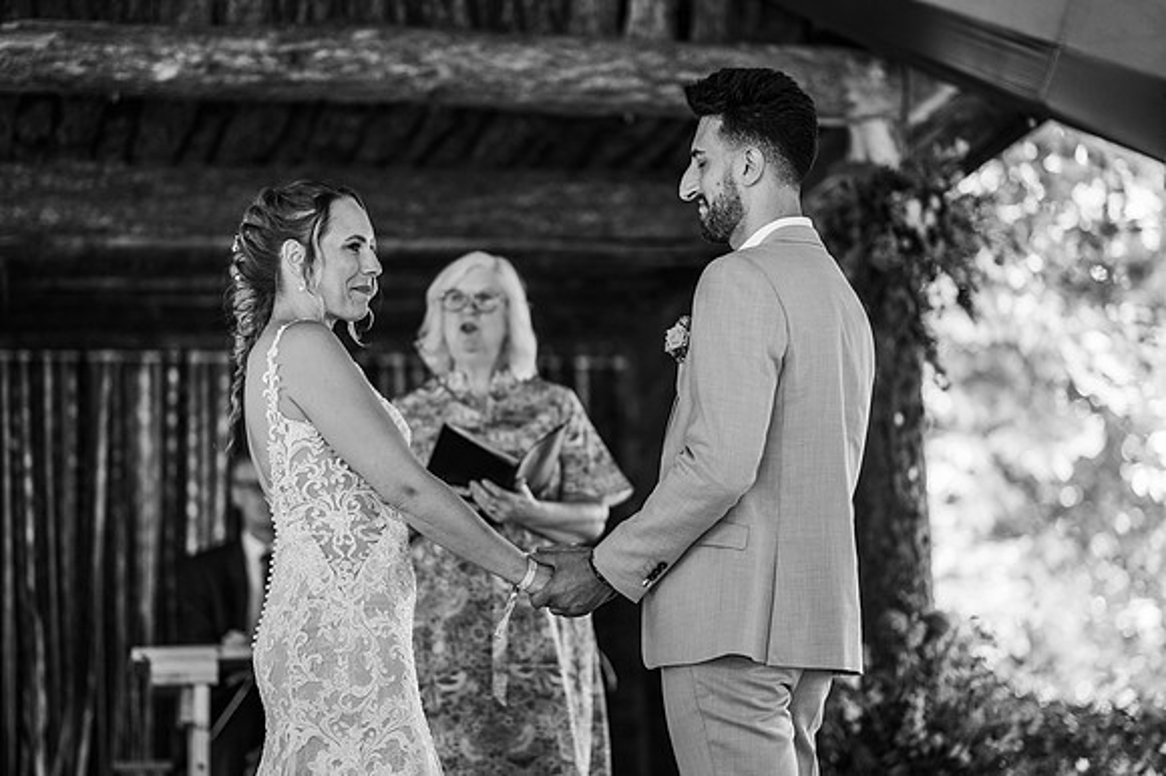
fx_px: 2751
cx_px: 583
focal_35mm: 85
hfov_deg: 23.9
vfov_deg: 16.1
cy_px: 388
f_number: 1.8
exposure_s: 1/200
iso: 320
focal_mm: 85
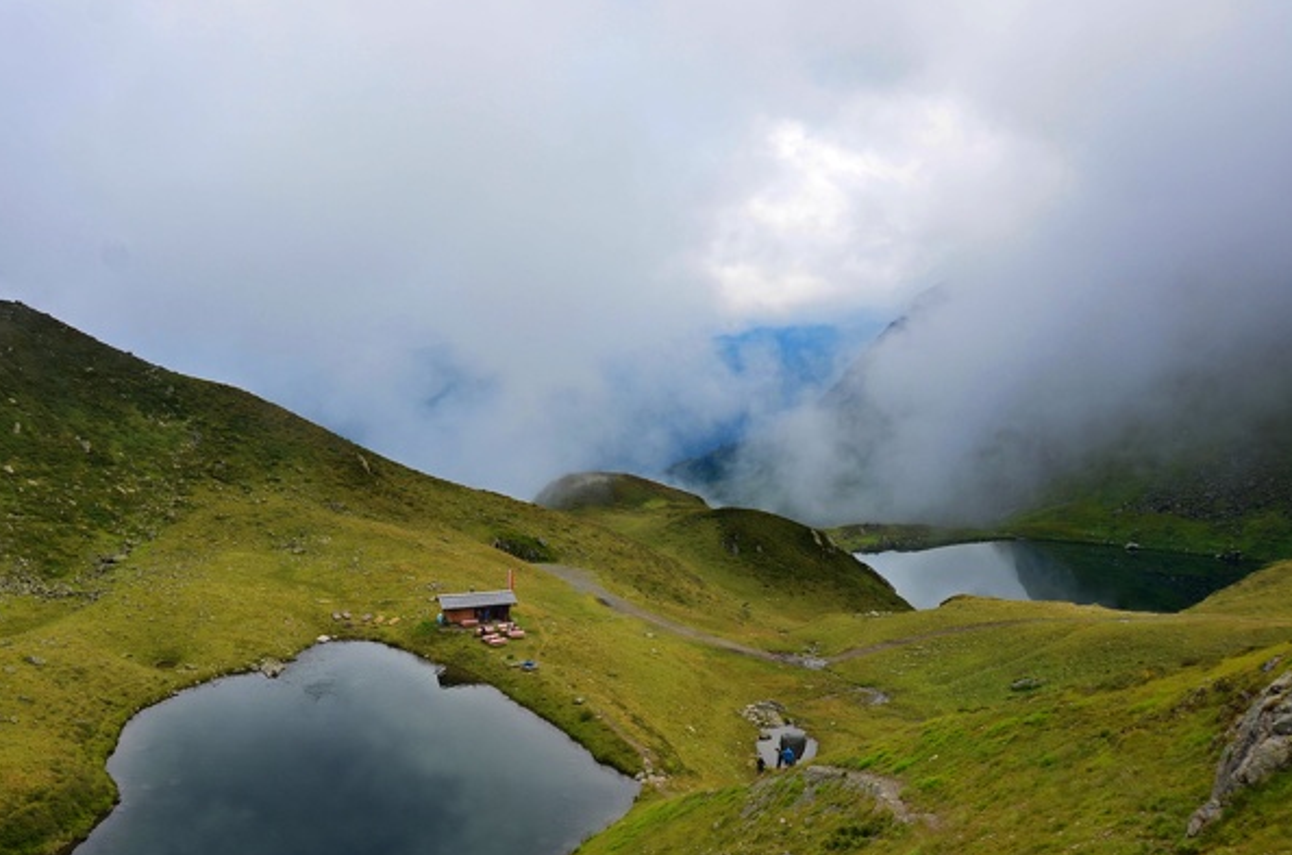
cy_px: 544
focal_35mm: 36
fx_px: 1289
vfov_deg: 36.4
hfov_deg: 52.8
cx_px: 502
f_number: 8
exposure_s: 1/250
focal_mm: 18
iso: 180
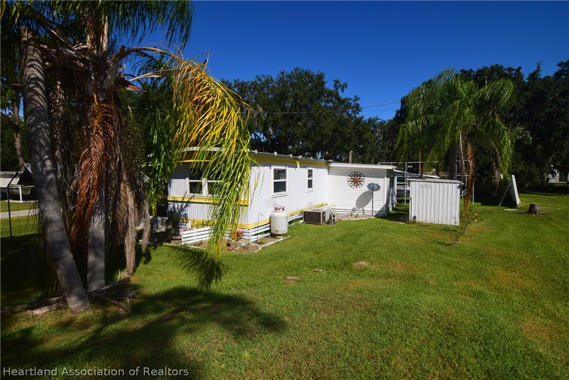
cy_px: 190
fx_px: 261
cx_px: 284
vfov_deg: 72.1
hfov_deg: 95.0
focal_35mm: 16
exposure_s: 1/200
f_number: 16
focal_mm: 11
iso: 200
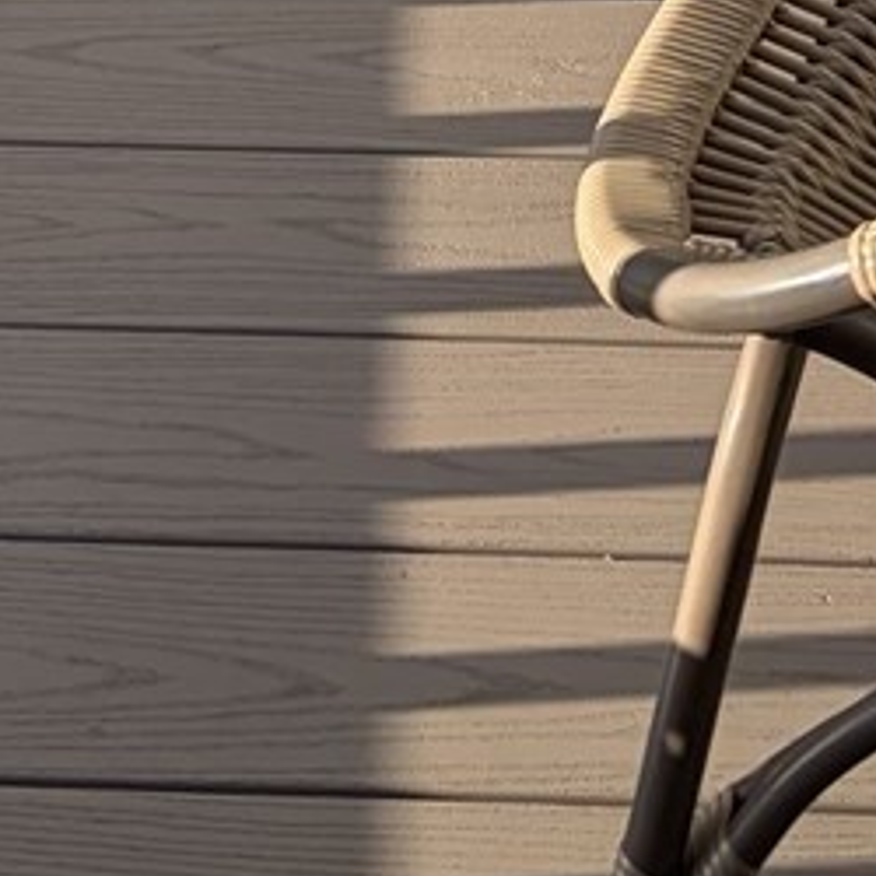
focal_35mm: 141
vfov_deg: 10.1
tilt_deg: -16.4
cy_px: -1496
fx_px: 4037
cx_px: 382
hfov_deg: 12.4
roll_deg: -0.9
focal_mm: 5.96
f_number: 1.6
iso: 64
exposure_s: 1/1667
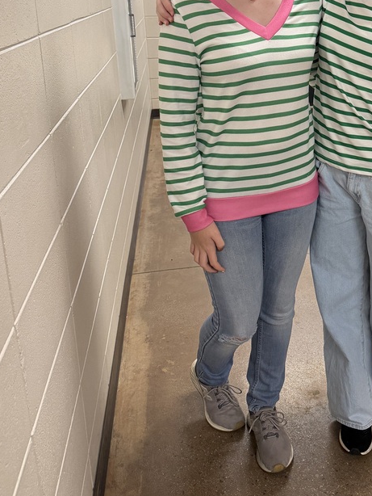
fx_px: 573
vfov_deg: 45.4
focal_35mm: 40
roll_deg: -0.2
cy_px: 132
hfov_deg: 34.7
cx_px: 304
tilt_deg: -14.0
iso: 250
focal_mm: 6.76
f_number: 1.78
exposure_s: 1/120
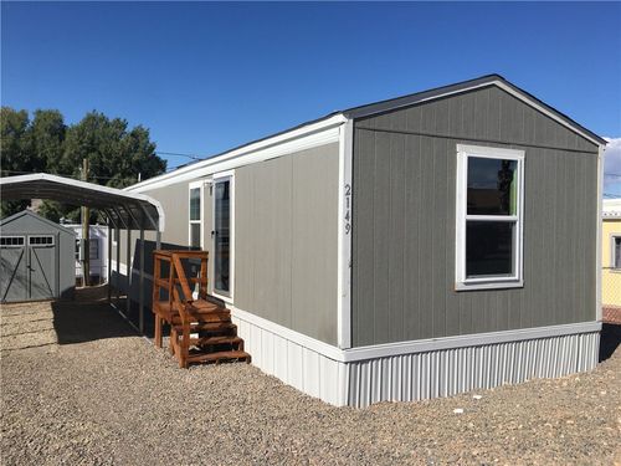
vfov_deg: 48.2
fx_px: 520
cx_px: 310
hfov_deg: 61.7
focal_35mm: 29
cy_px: 233
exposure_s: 1/3205
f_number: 2.2
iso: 25
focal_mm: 4.15
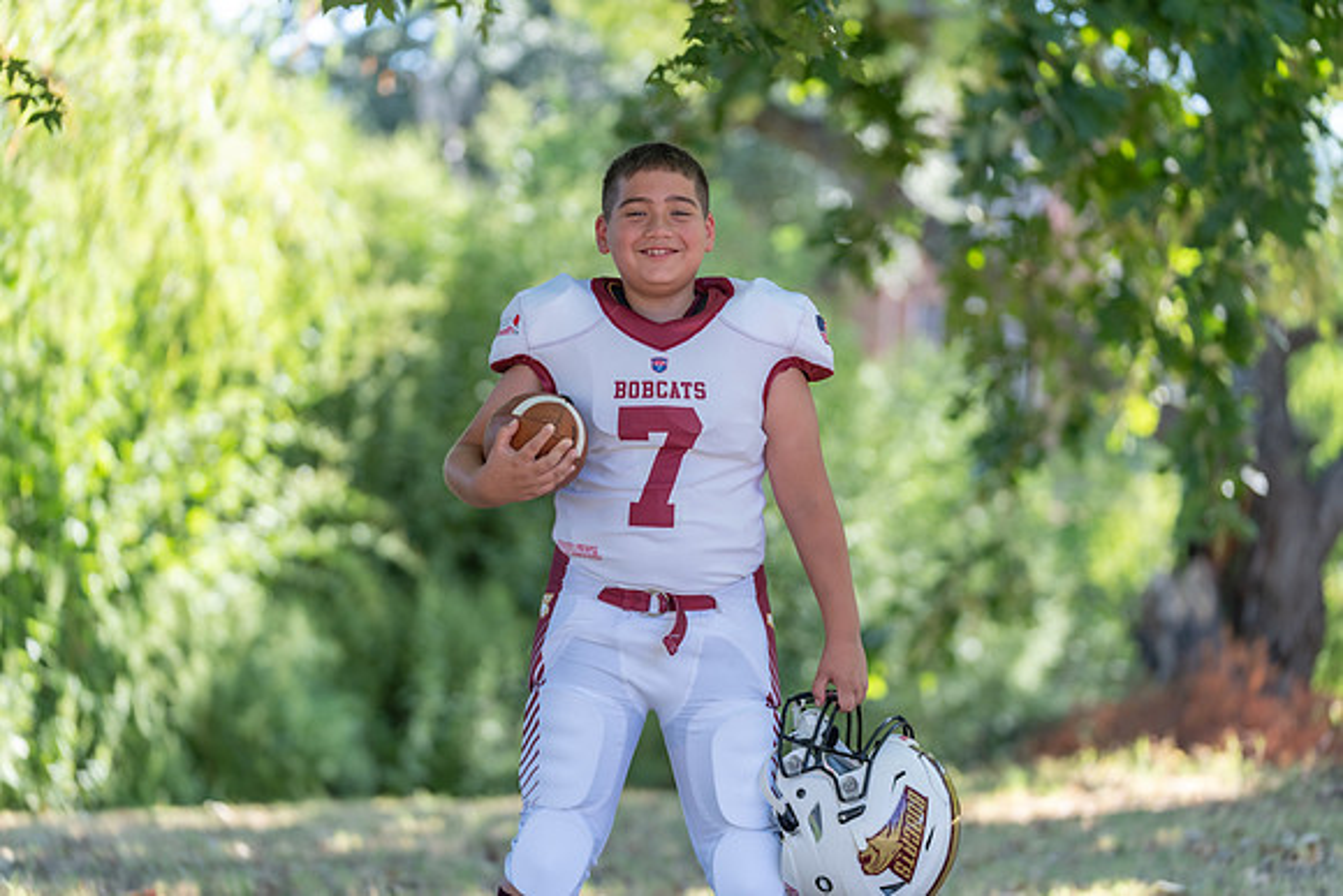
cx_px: 672
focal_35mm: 118
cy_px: 448
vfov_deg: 11.6
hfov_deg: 17.3
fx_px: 4403
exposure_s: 1/320
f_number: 2.8
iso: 200
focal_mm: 118
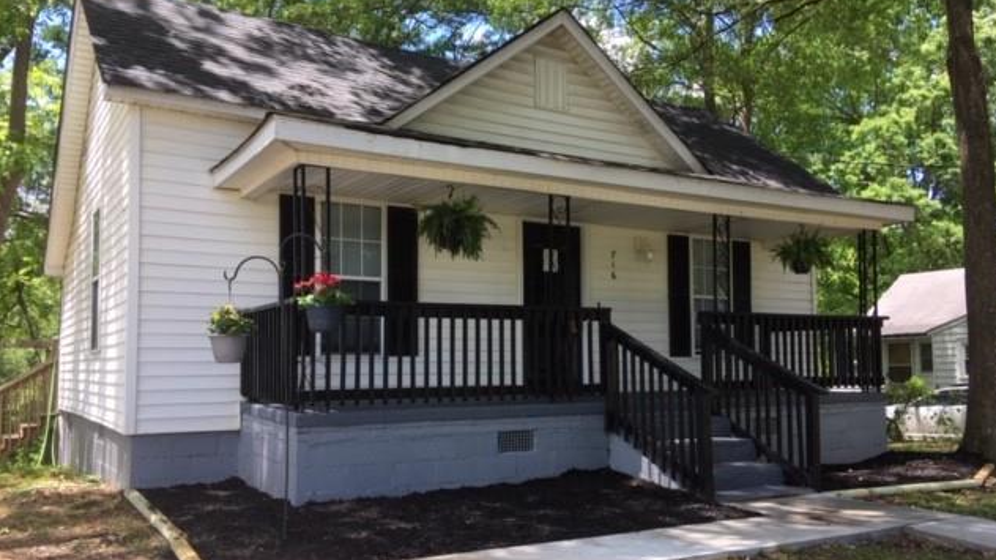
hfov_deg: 61.0
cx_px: 503
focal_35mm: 32
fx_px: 845
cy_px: 312
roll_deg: +0.8
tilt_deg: +3.3
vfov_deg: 36.6
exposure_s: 1/301
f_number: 2.2
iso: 25
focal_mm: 4.15
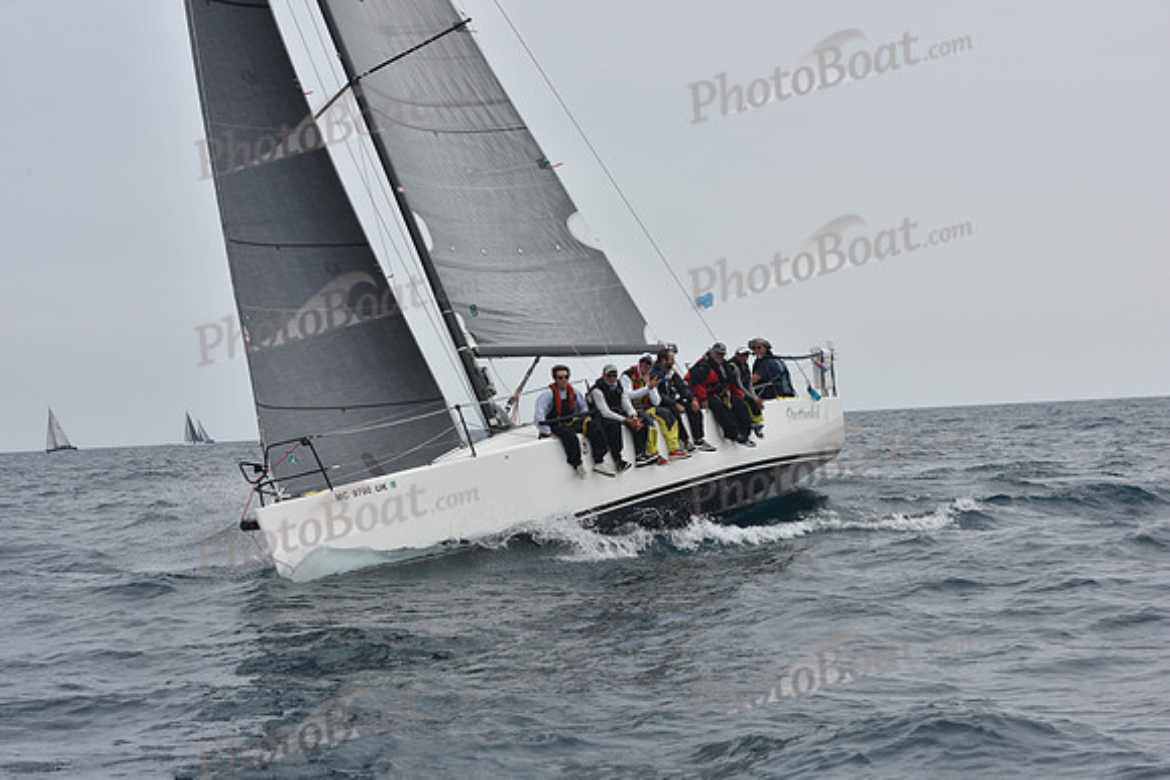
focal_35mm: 70
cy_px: 390
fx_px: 2275
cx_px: 585
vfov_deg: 19.5
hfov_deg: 28.8
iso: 250
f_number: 10
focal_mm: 70
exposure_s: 1/800
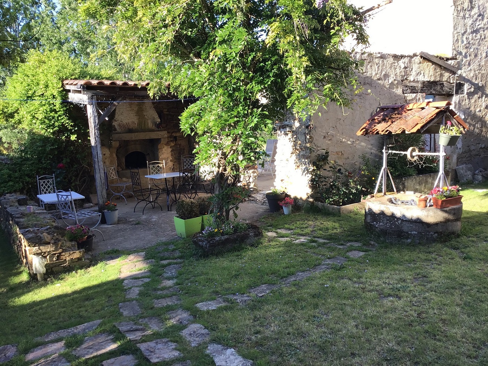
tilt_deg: -9.4
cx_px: 244
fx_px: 437
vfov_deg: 45.4
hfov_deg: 58.4
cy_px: 183
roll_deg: +3.7
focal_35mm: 31
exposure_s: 1/183
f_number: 2.4
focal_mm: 3.3
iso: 25
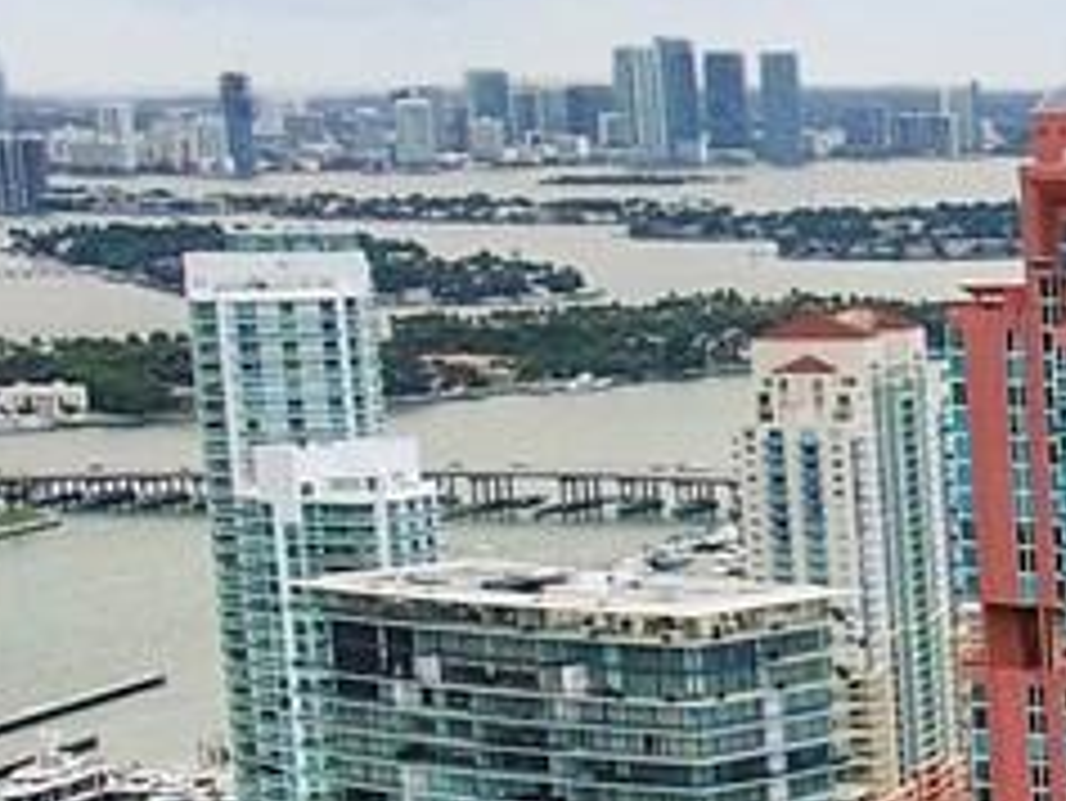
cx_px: 2411
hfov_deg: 12.2
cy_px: 1116
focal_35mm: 135
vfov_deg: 10.7
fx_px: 4159
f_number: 2.8
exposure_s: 1/640
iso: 100
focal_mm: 3.61
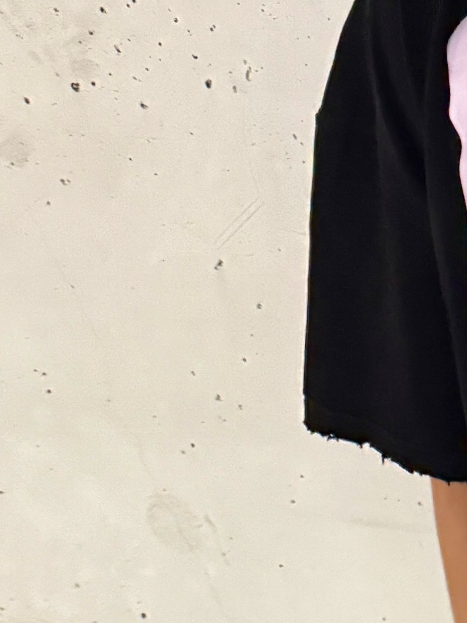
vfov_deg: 19.1
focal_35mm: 93
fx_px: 1672
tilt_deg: -34.0
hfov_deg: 14.8
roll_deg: +1.5
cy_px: 863
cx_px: 686
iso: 640
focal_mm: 6.76
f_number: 1.78
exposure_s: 1/33
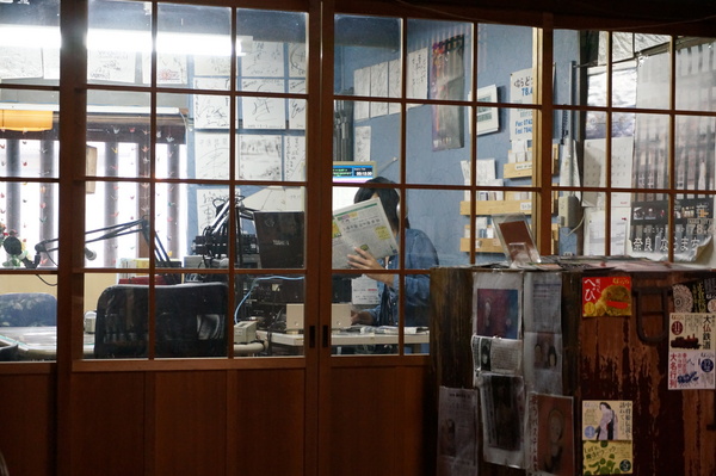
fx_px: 1490
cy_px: 238
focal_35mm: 75
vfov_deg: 18.2
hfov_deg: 27.0
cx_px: 358
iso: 3200
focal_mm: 50
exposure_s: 1/80
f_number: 5.6
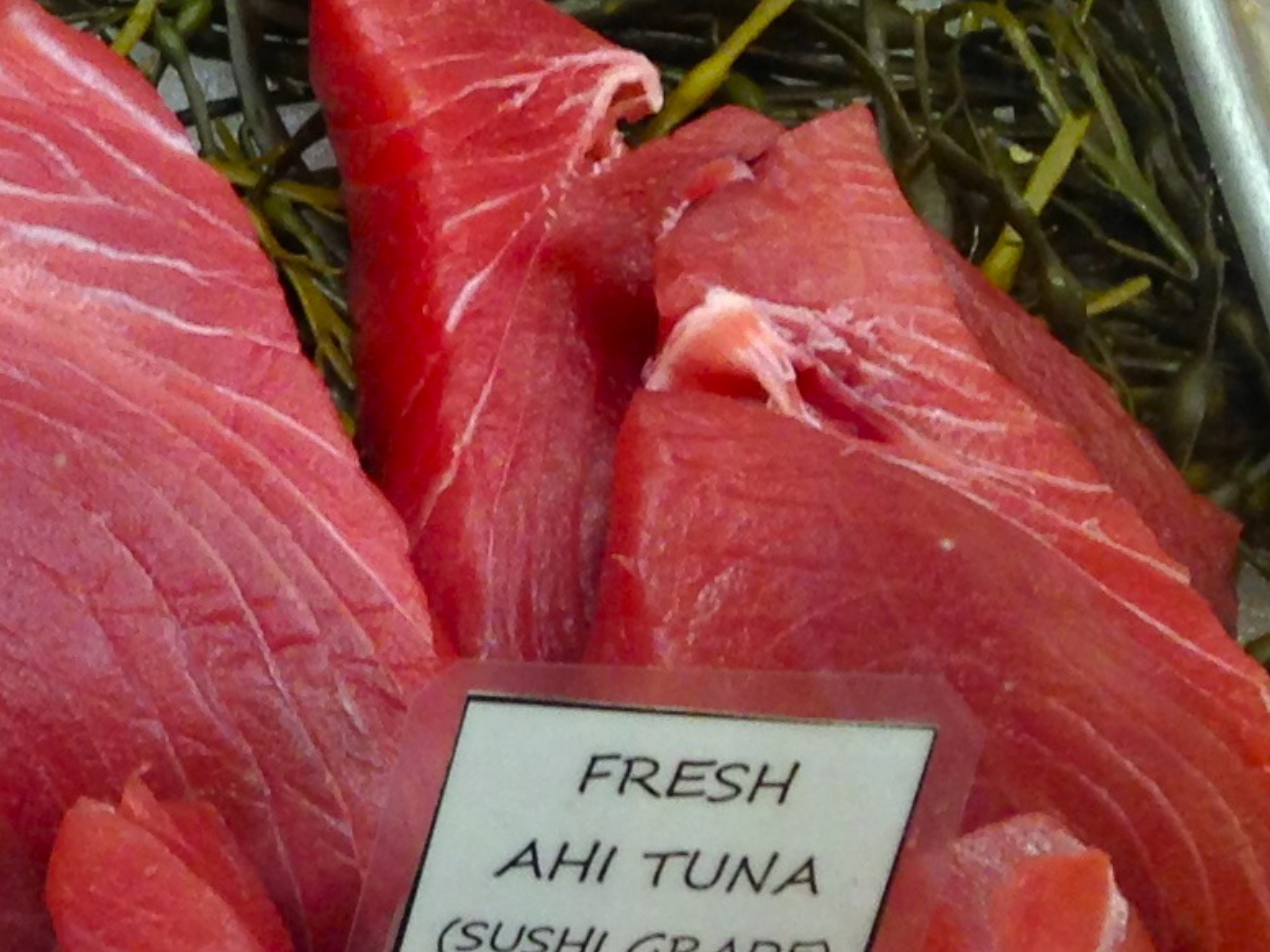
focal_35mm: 139
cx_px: -1109
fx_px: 5099
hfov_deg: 12.7
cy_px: 285
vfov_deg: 10.7
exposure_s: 1/24
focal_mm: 4.12
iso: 50
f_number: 2.4
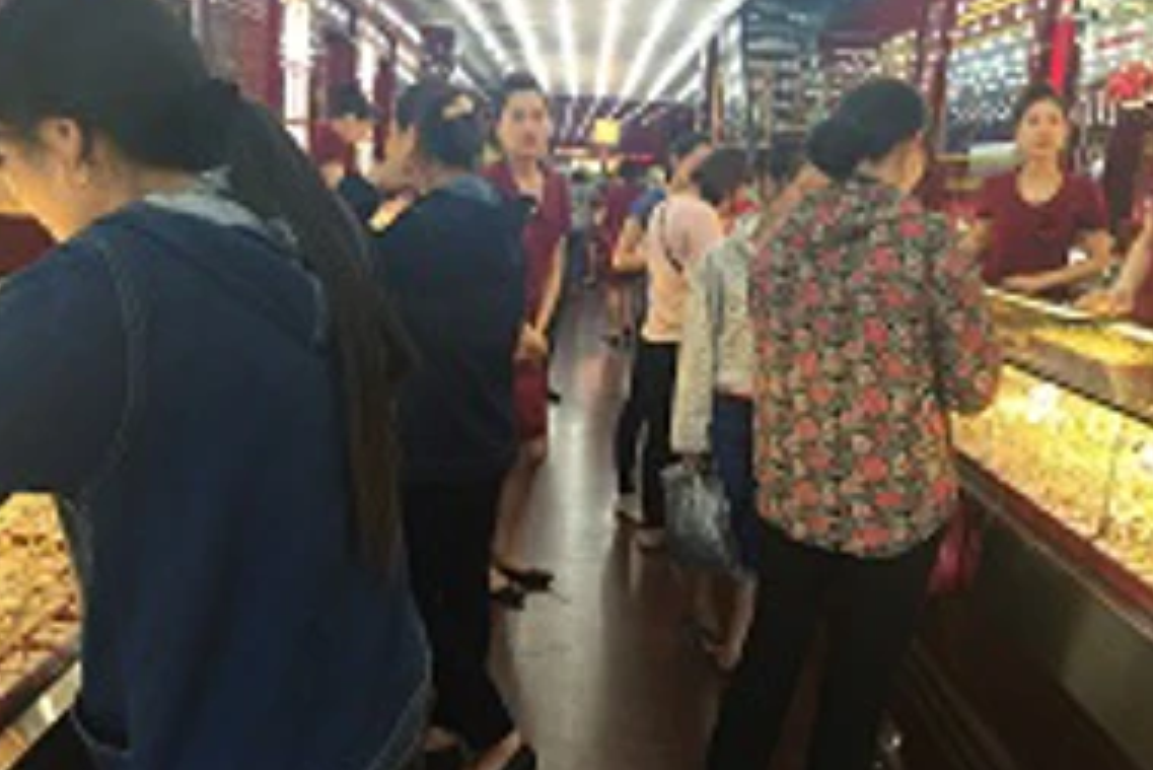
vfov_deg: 42.3
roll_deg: -4.5
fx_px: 993
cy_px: 353
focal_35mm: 31
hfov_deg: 60.3
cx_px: 569
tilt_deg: -8.9
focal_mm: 4.15
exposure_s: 1/40
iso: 32
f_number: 2.2
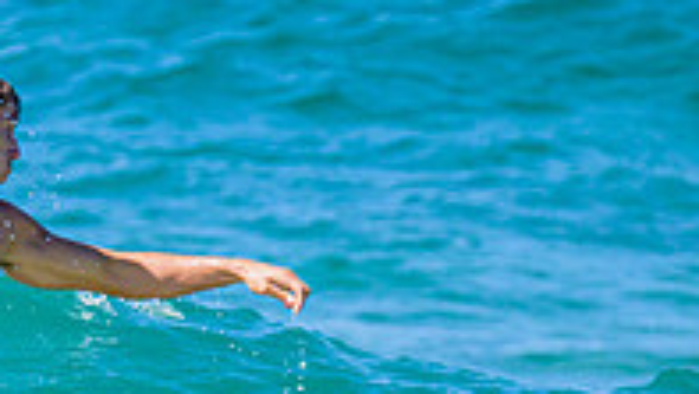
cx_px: -159
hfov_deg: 0.9
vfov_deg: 0.5
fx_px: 46541
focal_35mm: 2510
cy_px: 266
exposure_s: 1/2000
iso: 400
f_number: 11
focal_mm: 600
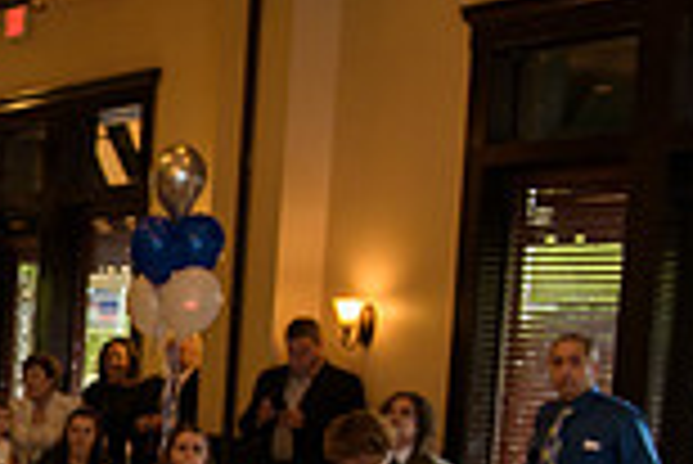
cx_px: -531
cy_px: 543
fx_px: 2254
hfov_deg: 15.2
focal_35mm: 117
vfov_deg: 11.5
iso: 1600
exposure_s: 1/125
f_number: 3.2
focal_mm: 31
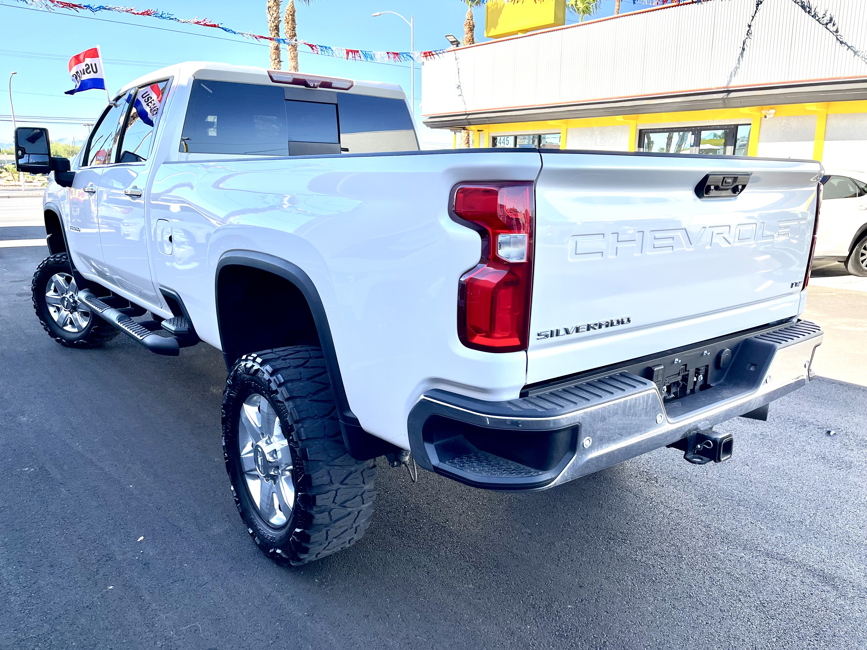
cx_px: 434
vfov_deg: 53.1
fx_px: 651
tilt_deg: -14.5
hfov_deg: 67.3
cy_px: 325
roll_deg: -0.2
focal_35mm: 26
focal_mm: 5.1
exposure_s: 1/761
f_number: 1.6
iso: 50
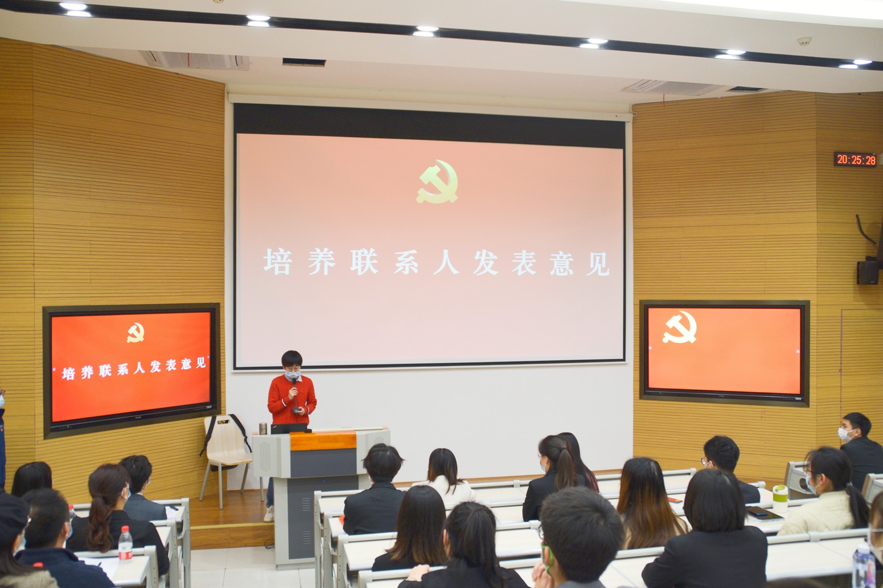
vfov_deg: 40.0
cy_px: 294
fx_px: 809
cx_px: 442
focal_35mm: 33
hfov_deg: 57.2
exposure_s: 1/60
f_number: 4
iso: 450
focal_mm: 22
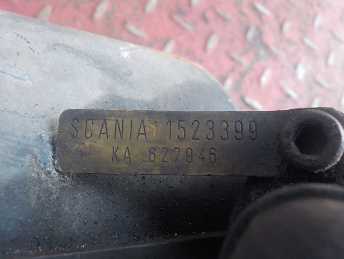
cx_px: 177
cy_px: 129
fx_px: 308
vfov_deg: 45.5
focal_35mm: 31
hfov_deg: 58.3
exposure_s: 1/20
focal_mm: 4.1
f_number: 3.3
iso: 400
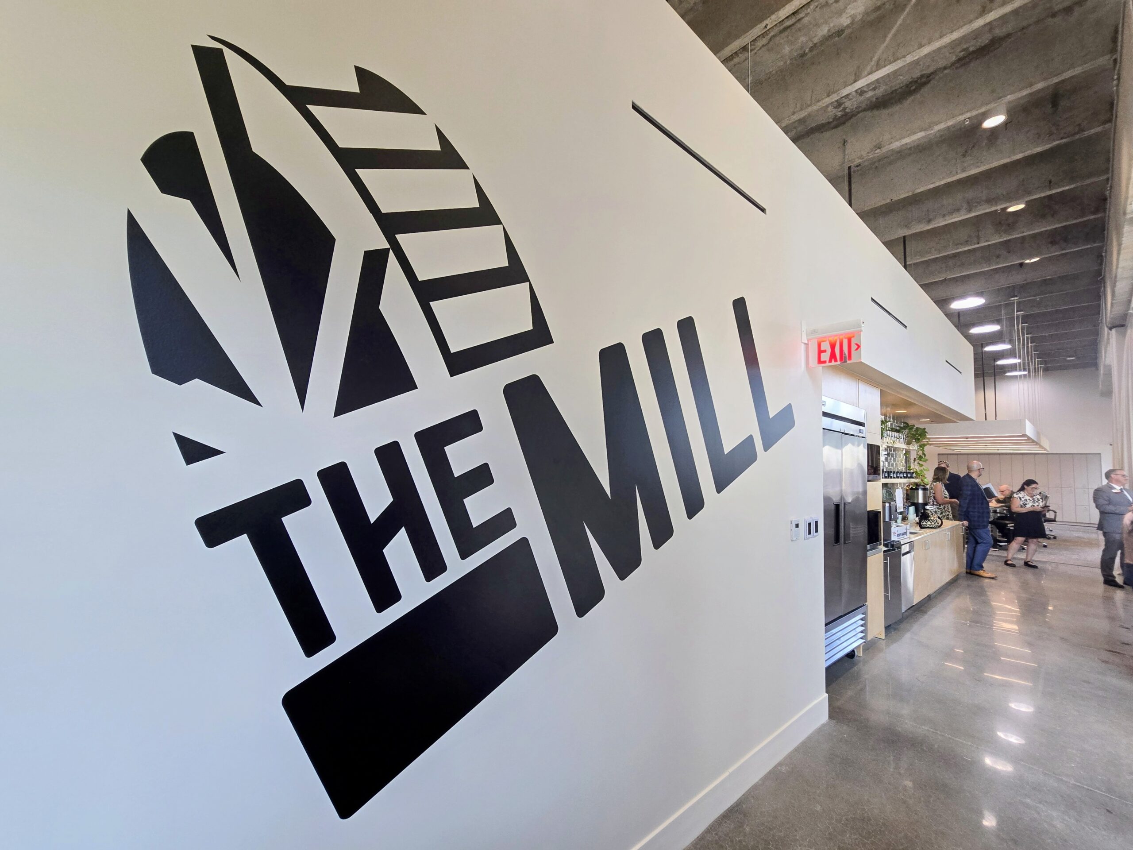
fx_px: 425
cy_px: 425
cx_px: 566
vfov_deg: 89.9
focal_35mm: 13
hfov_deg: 106.2
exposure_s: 1/120
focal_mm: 2.2
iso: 100
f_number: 2.2
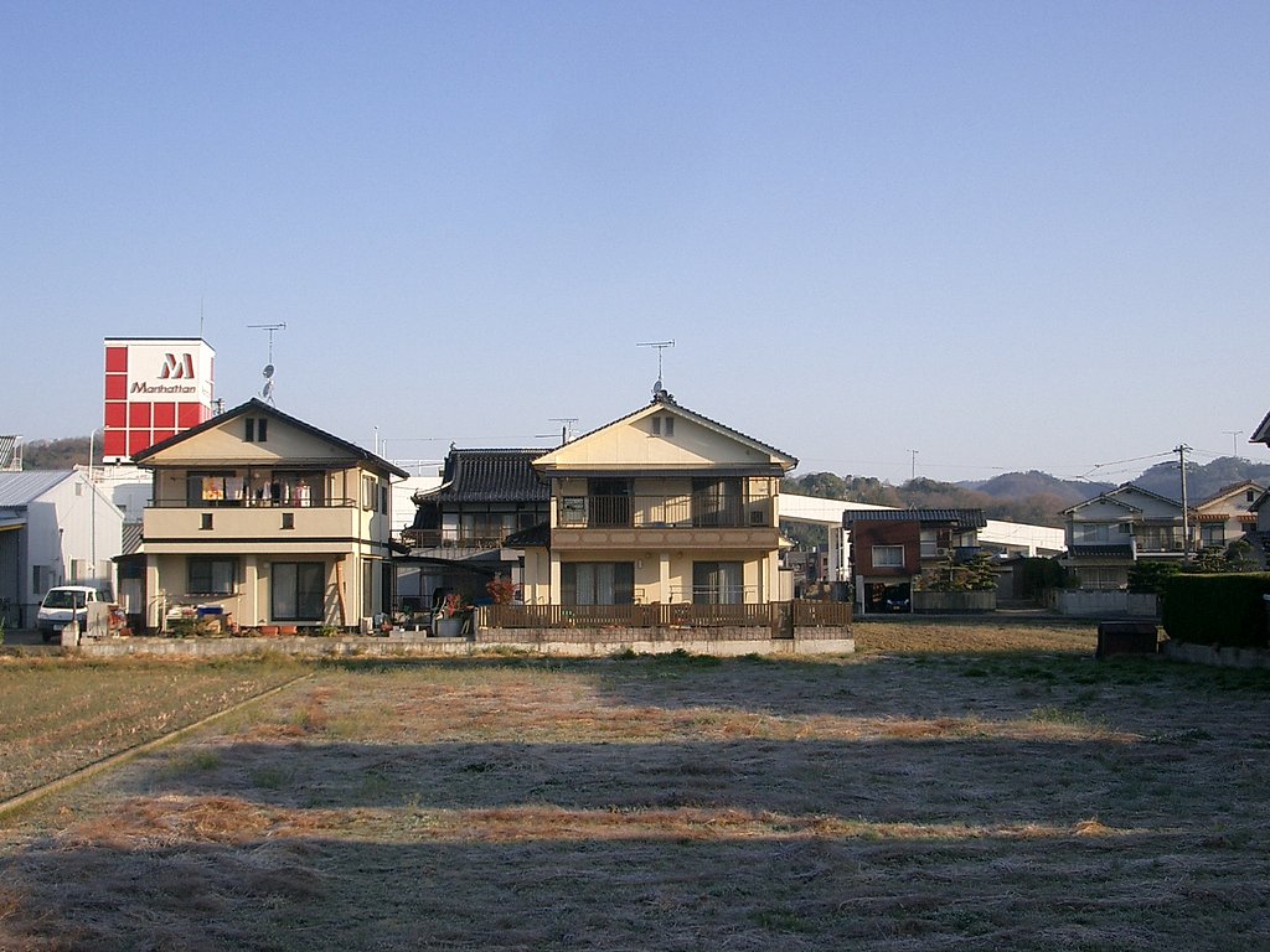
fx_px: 1798
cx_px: 635
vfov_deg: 29.7
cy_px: 476
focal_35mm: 49
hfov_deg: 38.9
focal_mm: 8.2
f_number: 5
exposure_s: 1/200
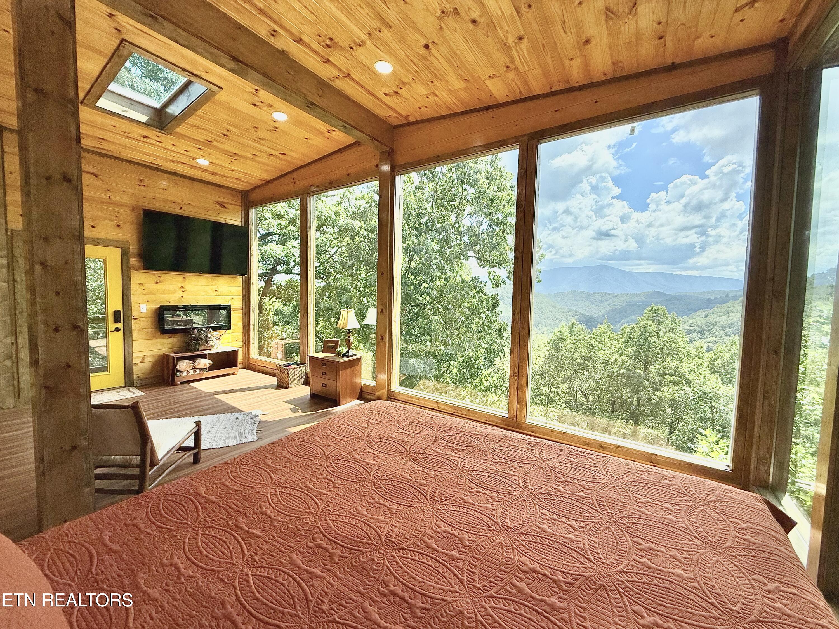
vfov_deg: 85.7
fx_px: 339
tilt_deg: -3.2
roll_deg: -2.0
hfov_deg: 102.1
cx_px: 420
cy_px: 314
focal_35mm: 14
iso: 50
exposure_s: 1/1572
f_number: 2.2
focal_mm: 2.22
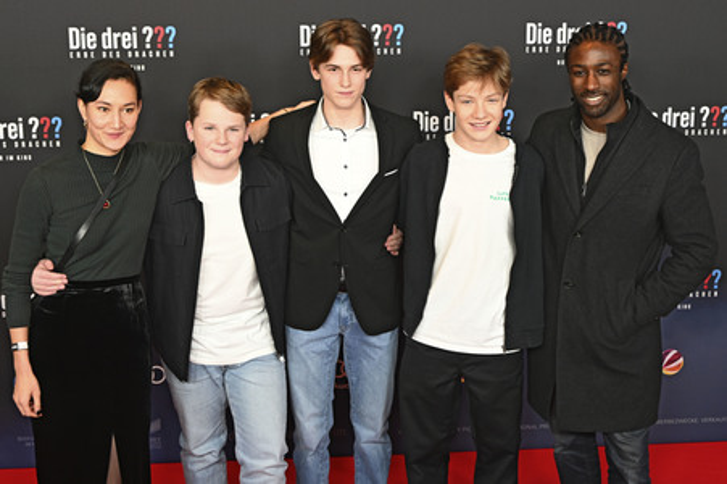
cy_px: 242
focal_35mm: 48
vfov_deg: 28.0
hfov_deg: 41.1
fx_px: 969
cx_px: 364
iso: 1000
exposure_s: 1/160
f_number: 5.6
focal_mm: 48
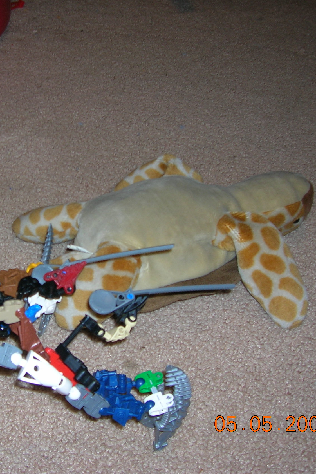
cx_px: 55
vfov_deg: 41.1
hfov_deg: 27.4
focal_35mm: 48
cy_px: 233
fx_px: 632
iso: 50
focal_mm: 5.7
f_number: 2.9
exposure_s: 1/60.1
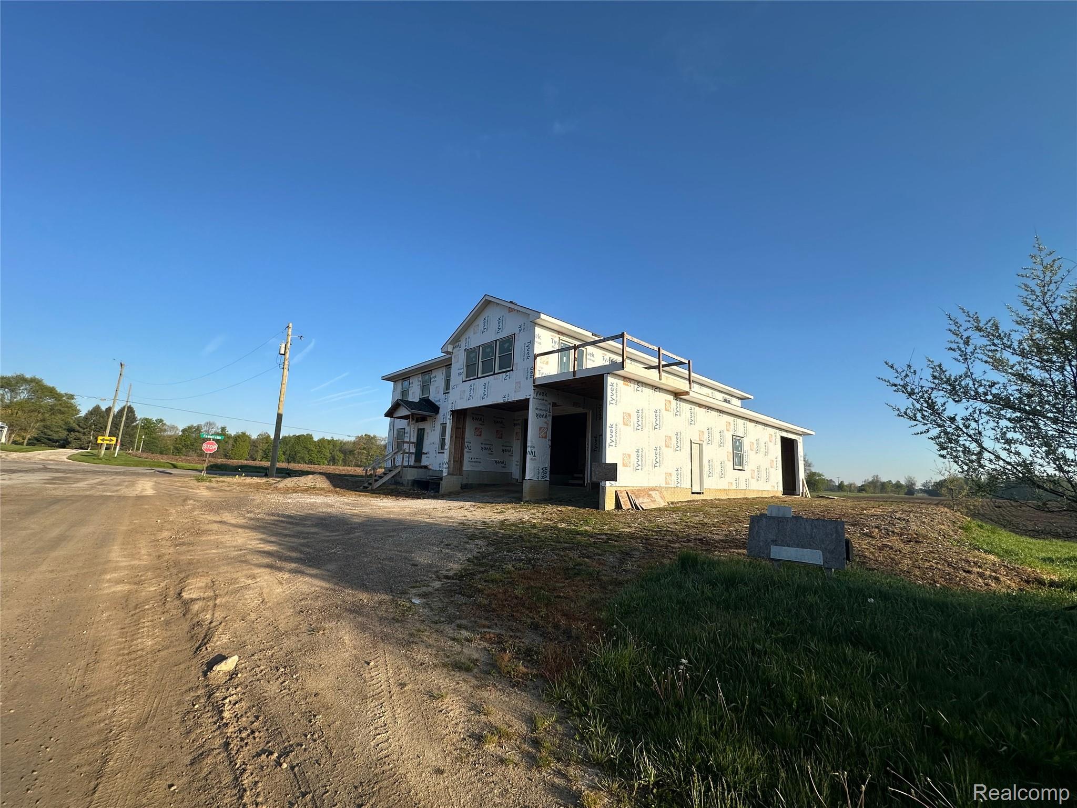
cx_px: 538
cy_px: 404
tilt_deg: +9.8
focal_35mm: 14
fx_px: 436
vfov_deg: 85.7
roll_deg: -2.9
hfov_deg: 102.1
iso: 40
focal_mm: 2.22
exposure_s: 1/1742
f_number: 2.2
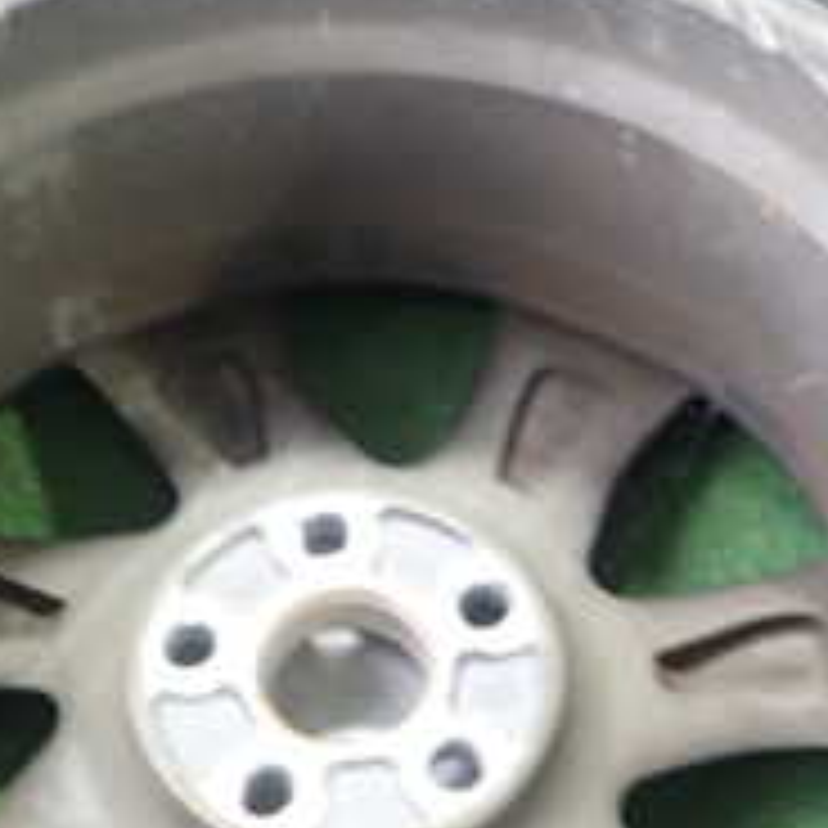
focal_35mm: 72
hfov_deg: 23.9
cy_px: 734
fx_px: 1948
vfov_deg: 23.4
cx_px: 310
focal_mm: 4.5
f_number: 2
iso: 250
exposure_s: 1/30
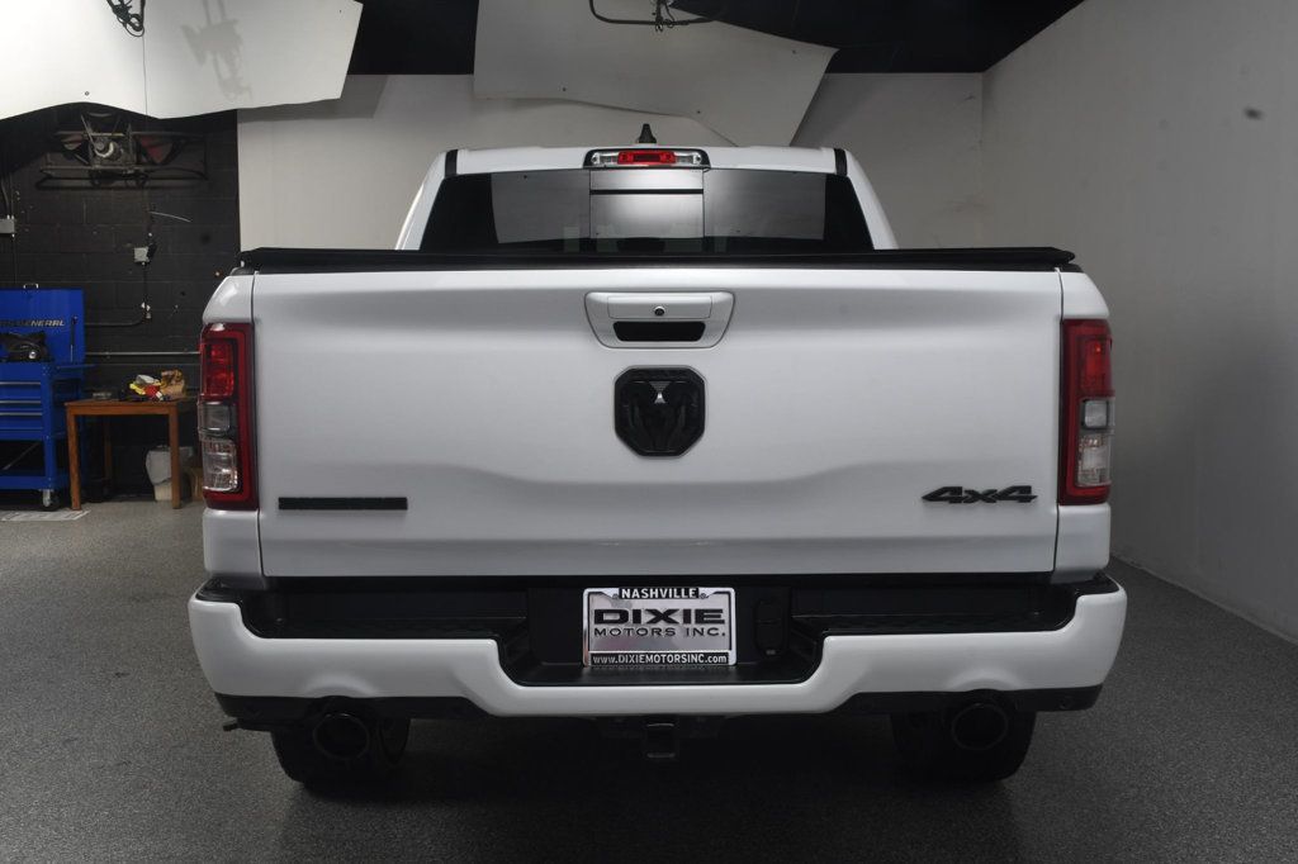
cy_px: 432
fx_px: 1406
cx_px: 649
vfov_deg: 34.2
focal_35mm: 39
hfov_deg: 49.6
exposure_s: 1/160
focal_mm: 26
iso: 100
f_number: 14
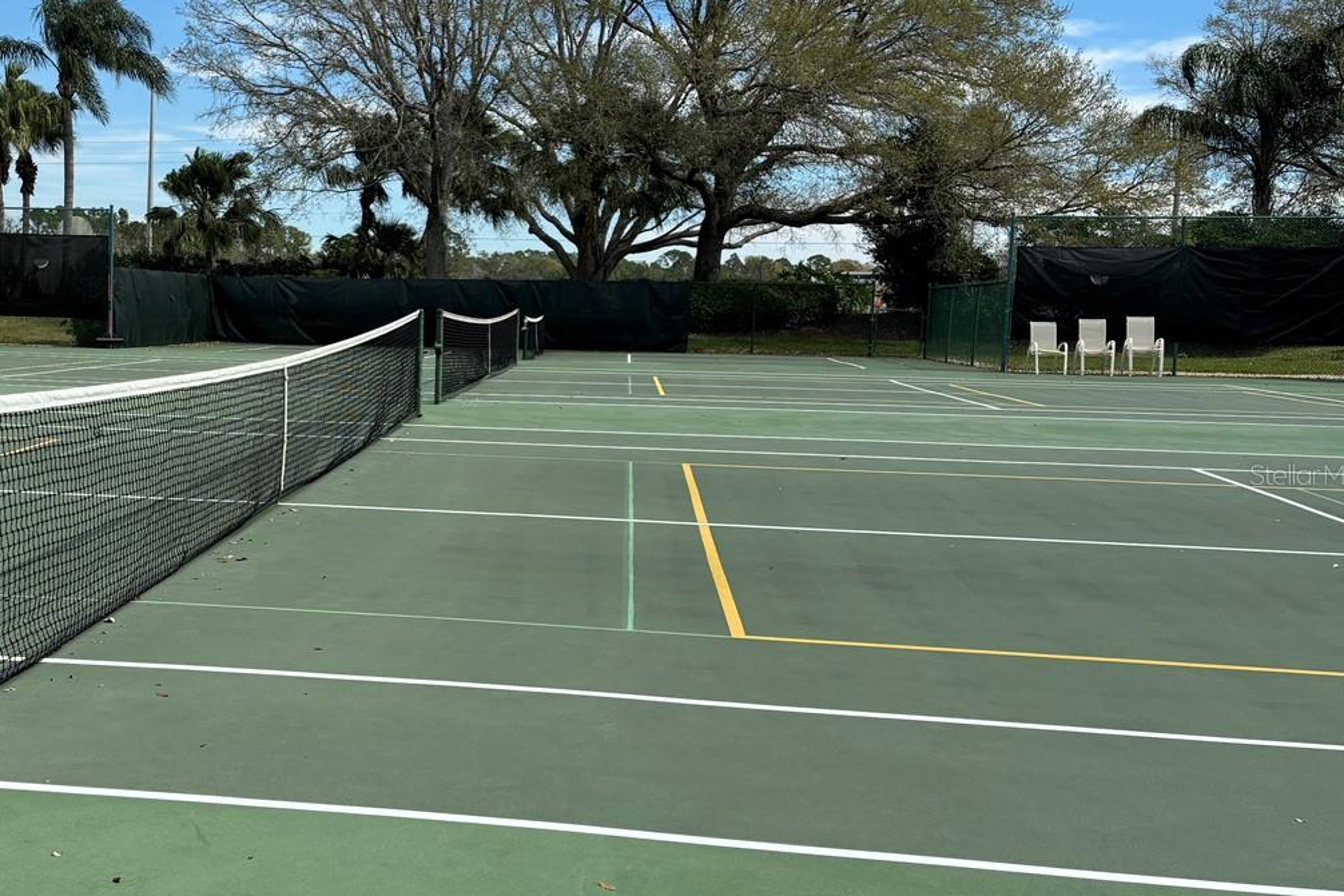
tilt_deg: -5.4
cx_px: 307
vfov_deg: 31.2
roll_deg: -1.1
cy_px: 474
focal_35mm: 43
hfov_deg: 43.7
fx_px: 1605
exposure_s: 1/3650
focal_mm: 5.96
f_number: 1.6
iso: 50
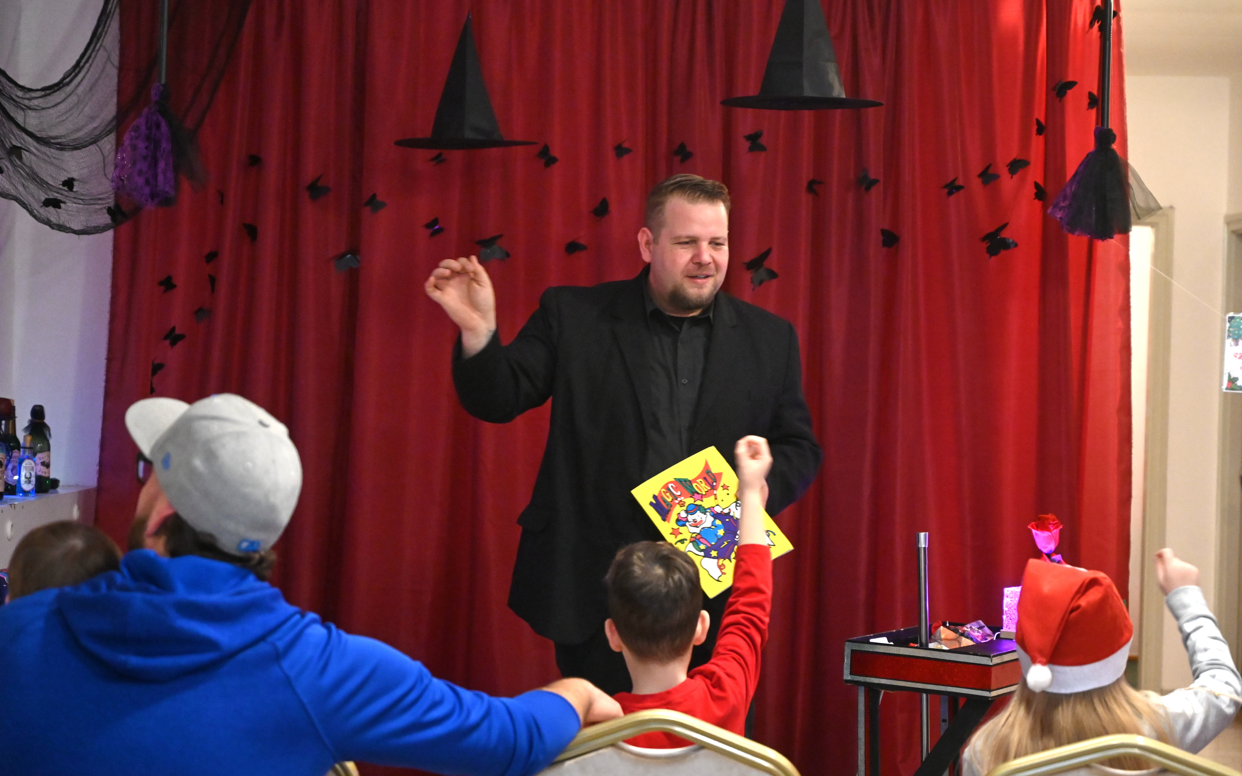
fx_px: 2437
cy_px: 417
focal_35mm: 72
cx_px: 621
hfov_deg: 28.6
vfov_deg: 18.1
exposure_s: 1/60
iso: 6400
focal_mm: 70
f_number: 4
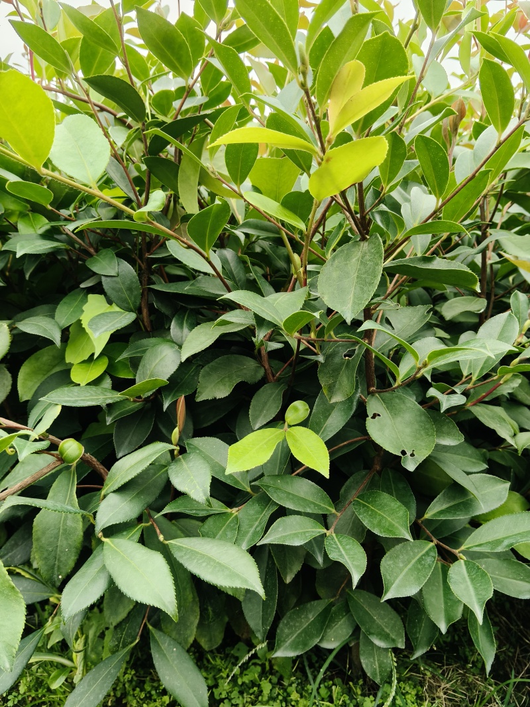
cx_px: 265
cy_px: 354
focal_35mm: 27
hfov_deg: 51.3
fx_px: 551
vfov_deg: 65.3
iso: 50
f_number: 1.8
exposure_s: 1/120
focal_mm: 3.96
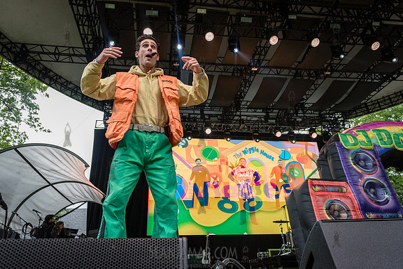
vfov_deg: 50.2
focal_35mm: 26
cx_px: 194
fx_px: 287
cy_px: 134
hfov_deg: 70.1
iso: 2000
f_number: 4.5
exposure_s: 1/1250
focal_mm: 24
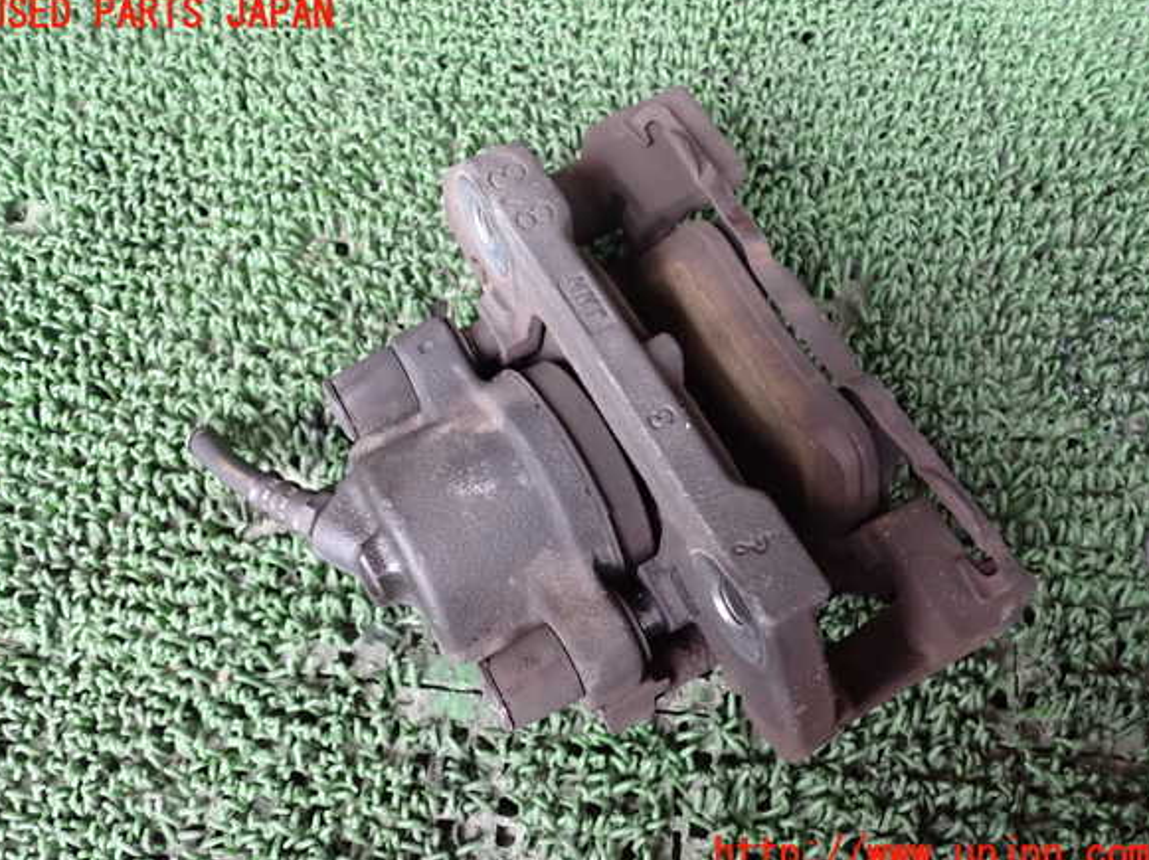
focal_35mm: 31
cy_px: 435
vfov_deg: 45.4
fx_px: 1028
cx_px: 568
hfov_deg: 58.4
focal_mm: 5.4
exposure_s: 1/60
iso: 1250
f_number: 2.3
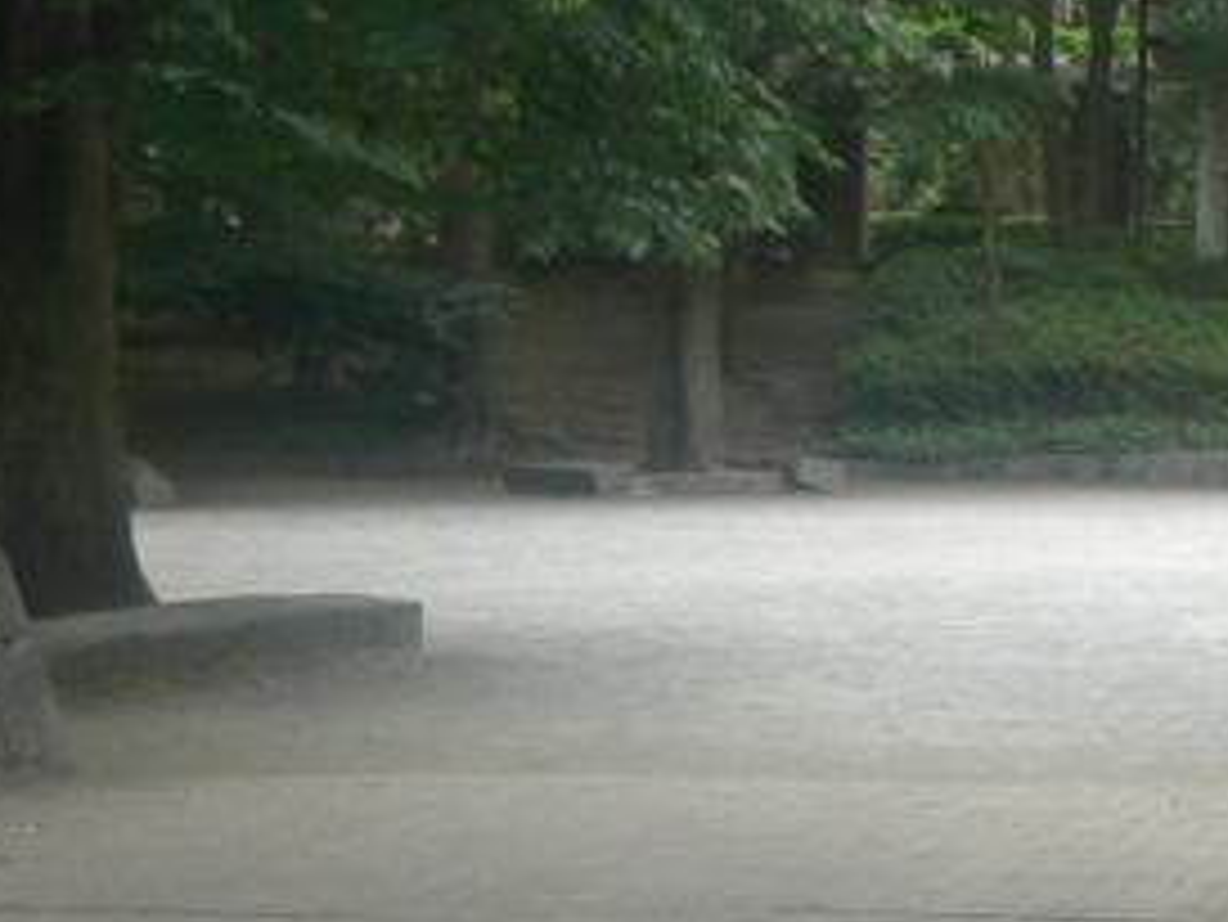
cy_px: 1507
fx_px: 4791
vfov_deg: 10.5
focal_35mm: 135
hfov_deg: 14.1
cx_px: 1552
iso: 80
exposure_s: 1/100
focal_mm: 6
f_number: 4
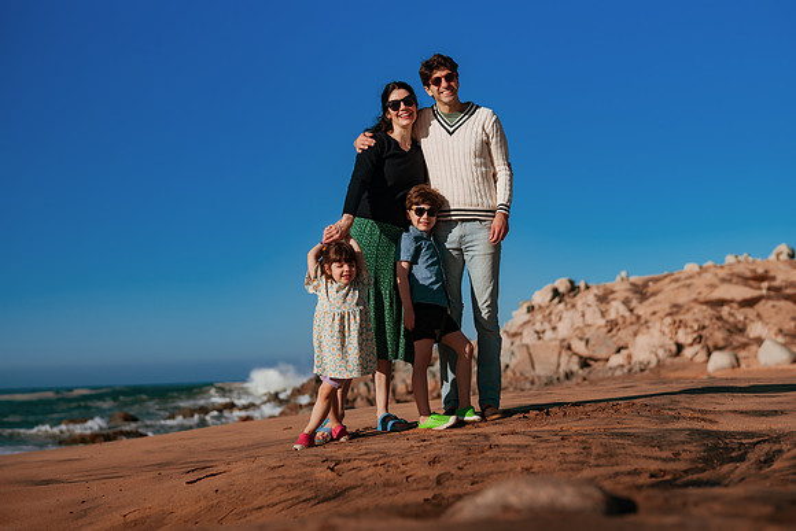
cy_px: 266
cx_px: 398
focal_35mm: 58
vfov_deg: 23.4
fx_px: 1283
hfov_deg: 34.5
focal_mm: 58
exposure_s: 1/8000
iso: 50
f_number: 3.2
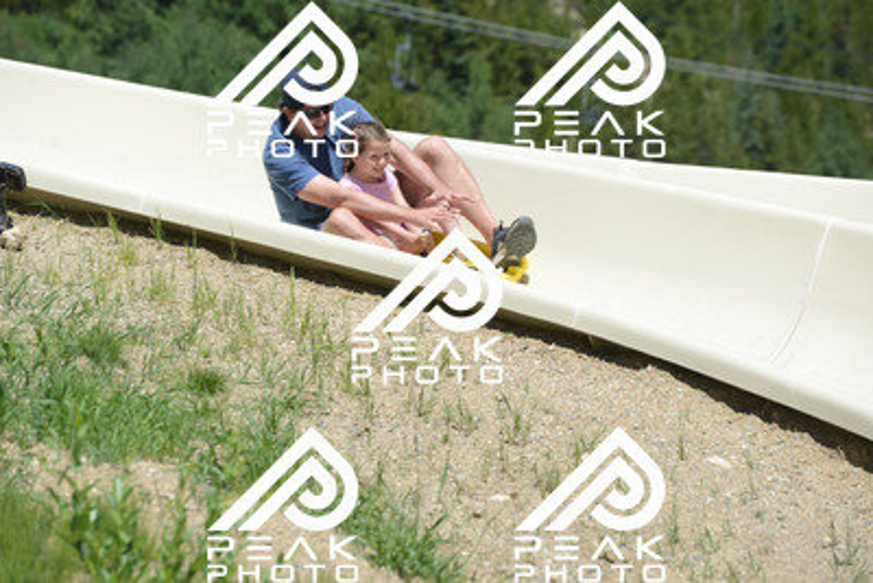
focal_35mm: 195
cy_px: 292
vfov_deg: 7.0
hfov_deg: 10.5
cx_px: 436
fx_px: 4730
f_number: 6.3
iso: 400
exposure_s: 1/1250
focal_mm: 195
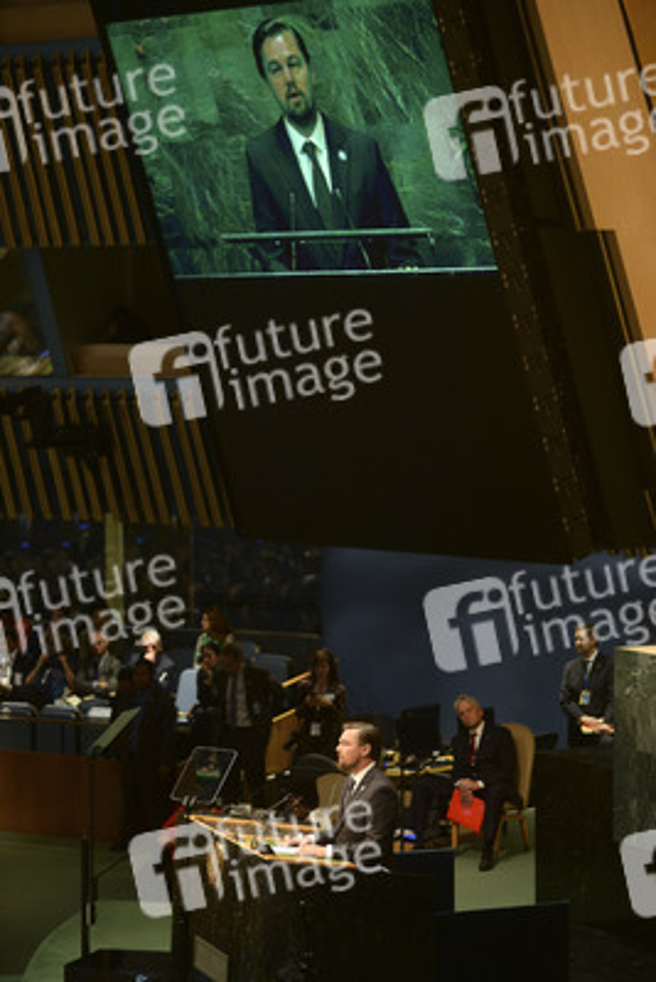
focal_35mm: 105
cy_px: 491
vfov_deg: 19.4
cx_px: 328
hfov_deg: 13.1
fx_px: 2867
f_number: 2.8
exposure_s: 1/200
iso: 2000
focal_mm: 105
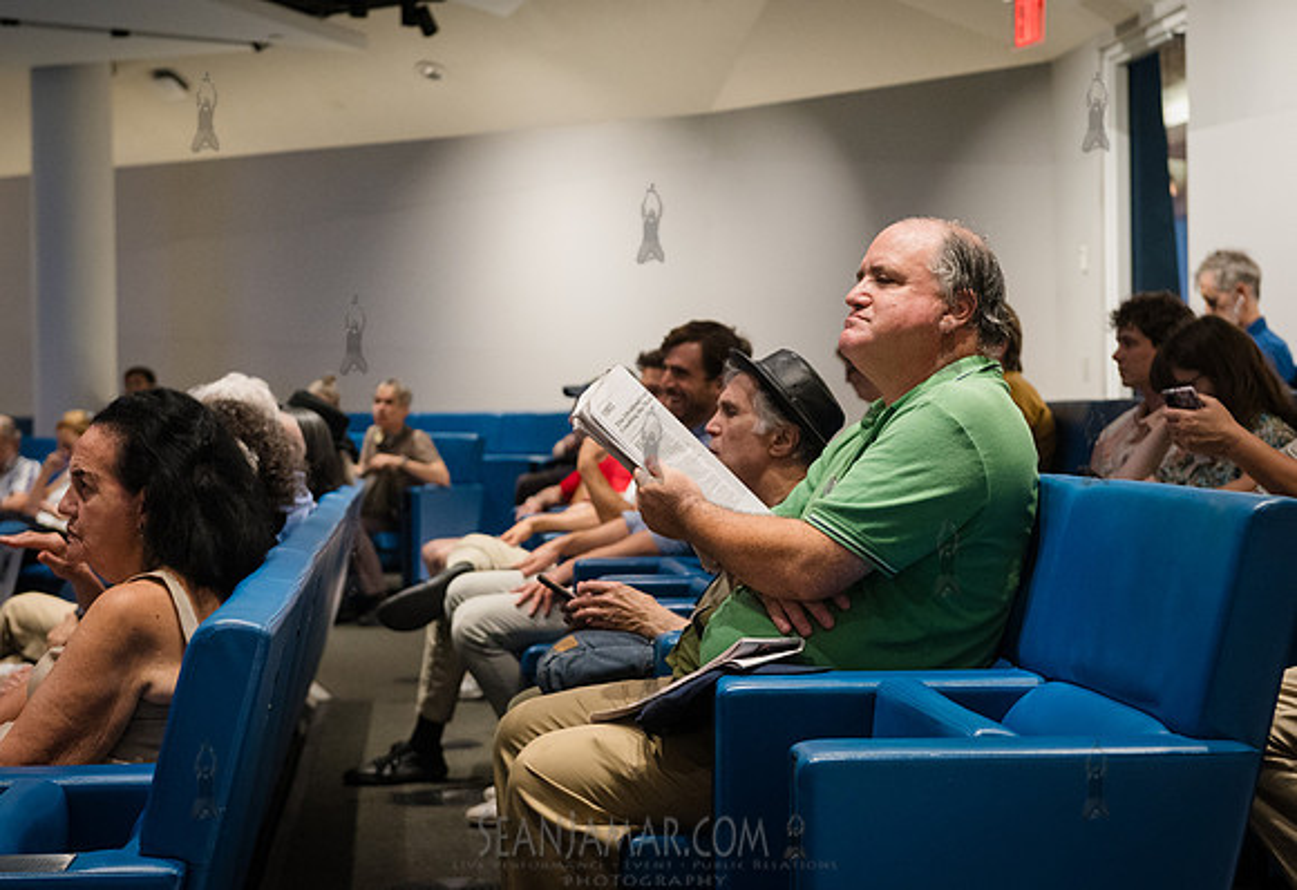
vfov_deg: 21.5
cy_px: 431
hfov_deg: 31.0
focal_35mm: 64
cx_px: 648
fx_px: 2341
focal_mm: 60
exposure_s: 1/400
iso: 5000
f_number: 4
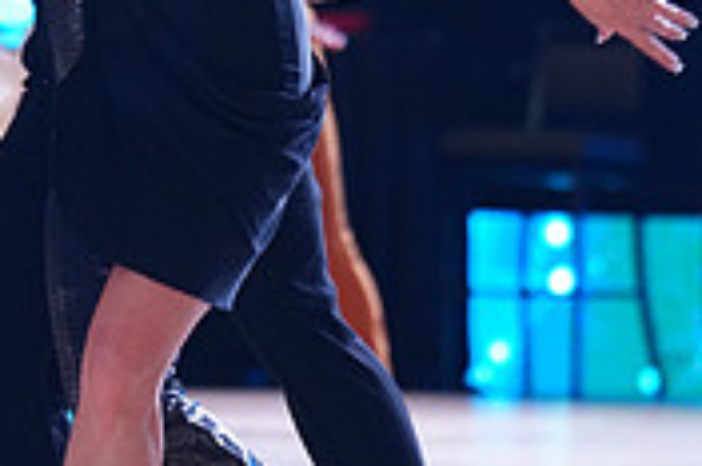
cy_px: -187
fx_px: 7637
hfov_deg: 5.3
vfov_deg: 3.5
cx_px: 217
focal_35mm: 392
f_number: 2.8
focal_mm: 119
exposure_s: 1/500
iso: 1600
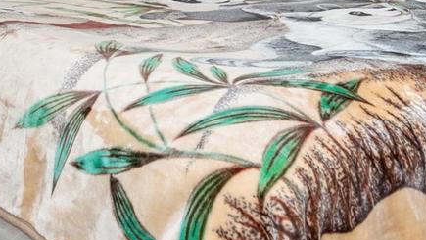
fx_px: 780
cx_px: 102
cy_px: -88
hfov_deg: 30.0
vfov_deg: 16.4
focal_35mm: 69
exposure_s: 1/60
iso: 200
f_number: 8
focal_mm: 14
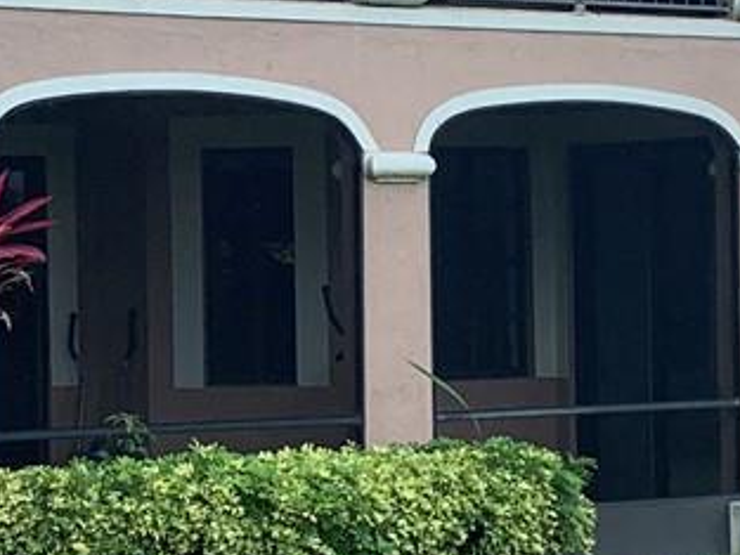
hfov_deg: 14.8
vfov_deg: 11.2
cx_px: 430
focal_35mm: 133
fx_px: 2844
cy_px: 307
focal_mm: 4.25
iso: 25
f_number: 1.8
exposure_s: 1/722
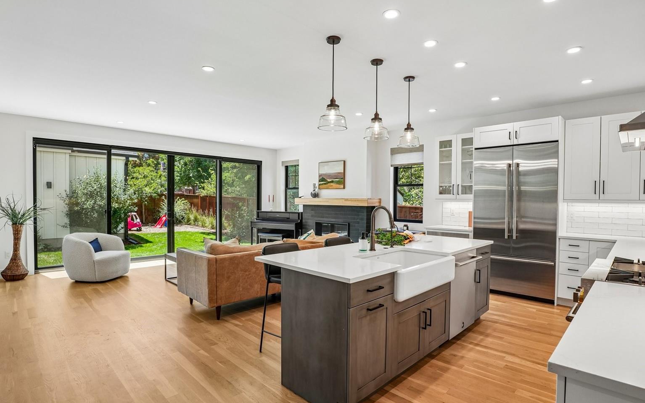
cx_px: 330
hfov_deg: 92.6
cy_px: 204
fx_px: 308
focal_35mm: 18
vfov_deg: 66.4
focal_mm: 11
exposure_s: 1/30
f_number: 8
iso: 100
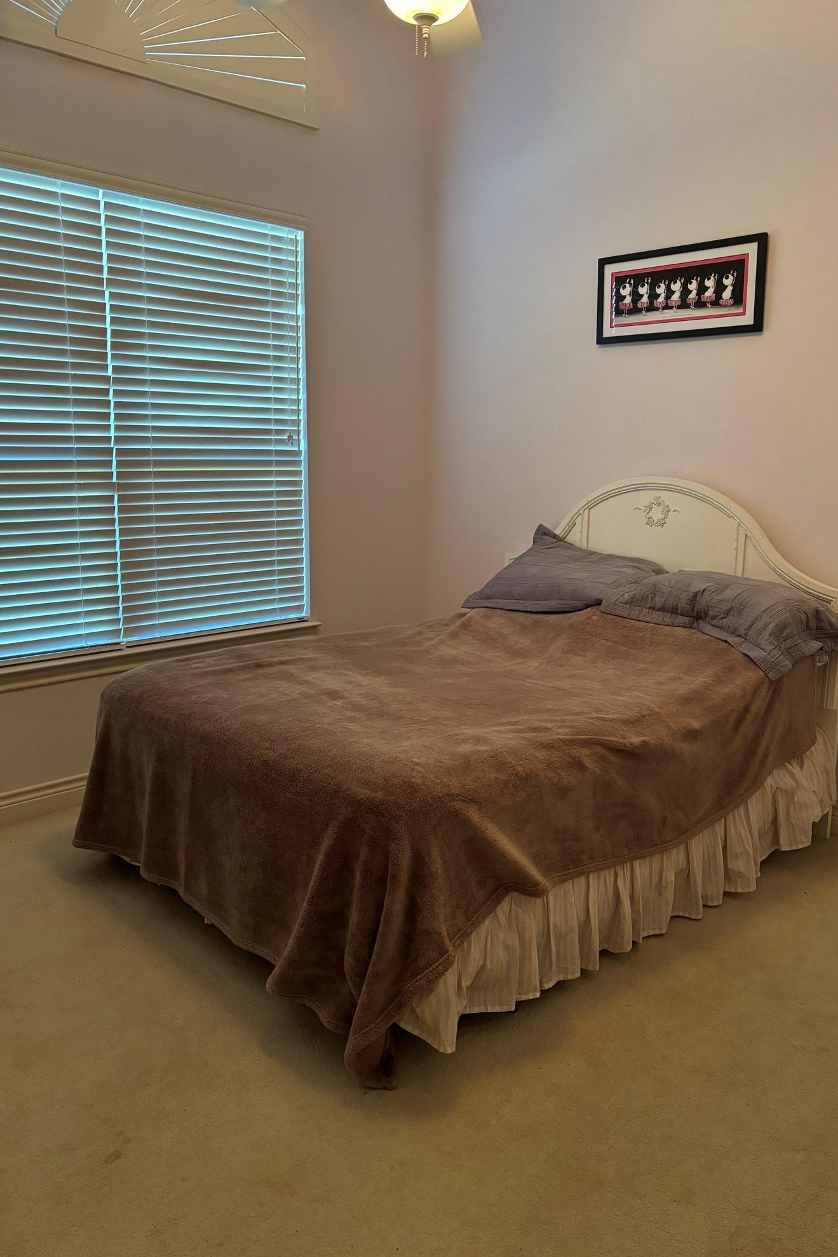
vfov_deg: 65.5
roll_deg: -1.1
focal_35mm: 28
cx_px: 442
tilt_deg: -10.3
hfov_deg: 46.4
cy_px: 608
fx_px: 977
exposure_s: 1/60
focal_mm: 5.96
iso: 320
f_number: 1.6
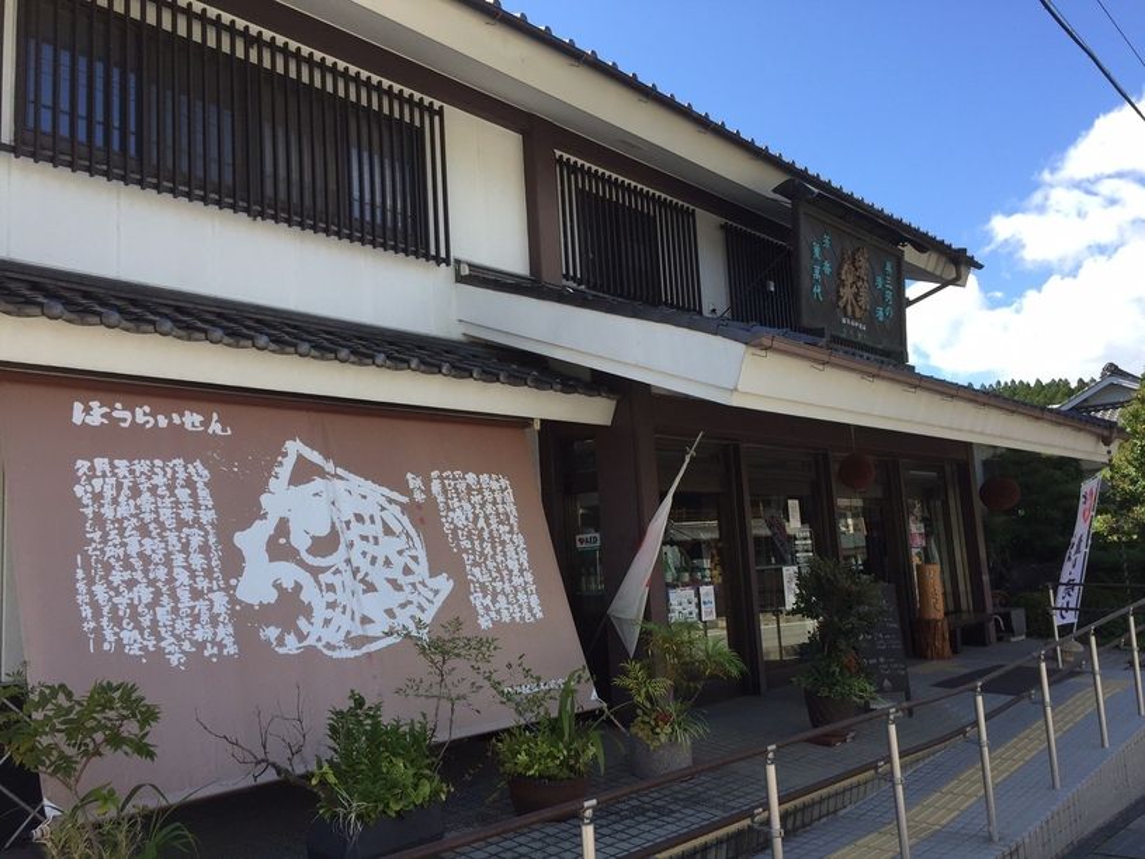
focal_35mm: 29
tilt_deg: +6.8
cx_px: 572
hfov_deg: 61.7
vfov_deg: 48.2
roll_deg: +1.5
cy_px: 430
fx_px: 959
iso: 32
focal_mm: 4.15
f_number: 2.2
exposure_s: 1/746
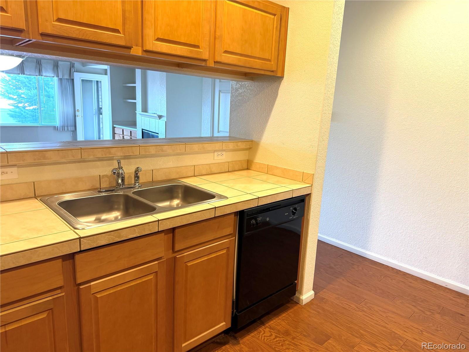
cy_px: 176
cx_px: 234
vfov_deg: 56.8
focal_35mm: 24
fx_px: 325
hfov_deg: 71.6
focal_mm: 6.76
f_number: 1.78
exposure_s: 1/60
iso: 200
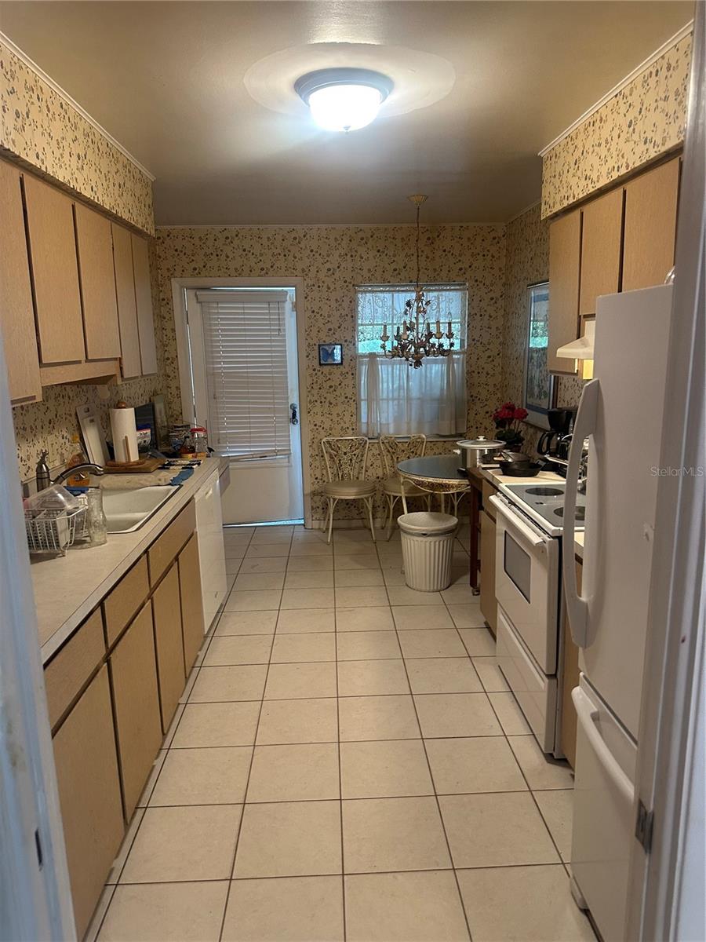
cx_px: 353
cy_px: 471
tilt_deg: -9.8
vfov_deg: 71.6
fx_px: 653
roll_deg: +1.5
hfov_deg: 56.8
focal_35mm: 24
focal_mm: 6.86
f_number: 1.78
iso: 320
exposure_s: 1/60
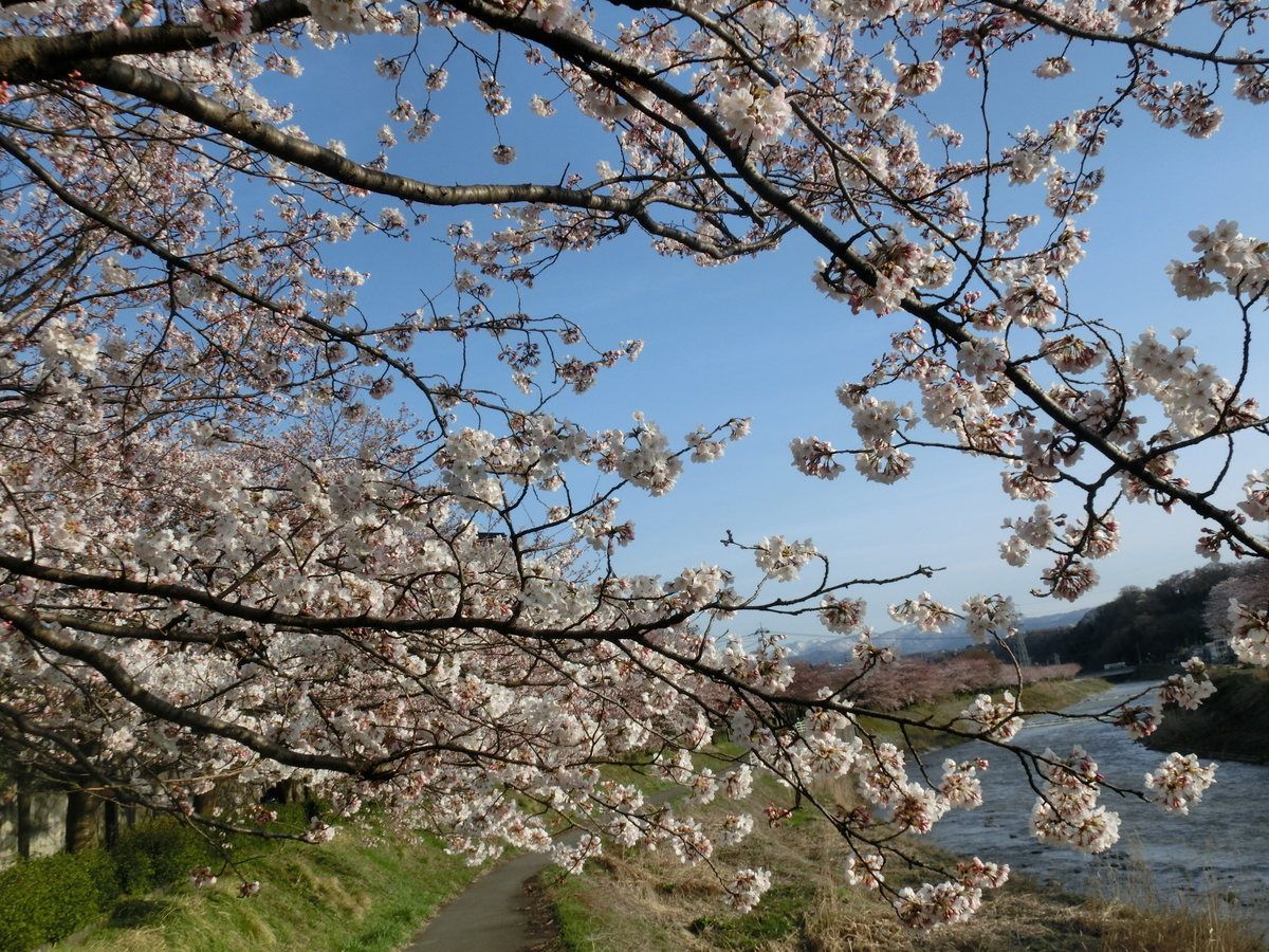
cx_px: 634
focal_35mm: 30
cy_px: 476
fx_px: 1100
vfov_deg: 46.8
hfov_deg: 60.0
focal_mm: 5.36
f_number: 8.9
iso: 80
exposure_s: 1/160
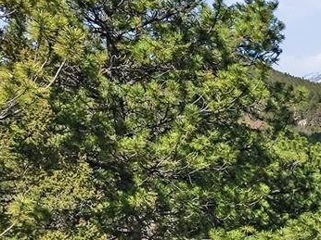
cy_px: 335
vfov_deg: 12.8
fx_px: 1029
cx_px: 622
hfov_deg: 14.9
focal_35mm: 111
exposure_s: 1/6400
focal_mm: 8.7
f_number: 1.8
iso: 170
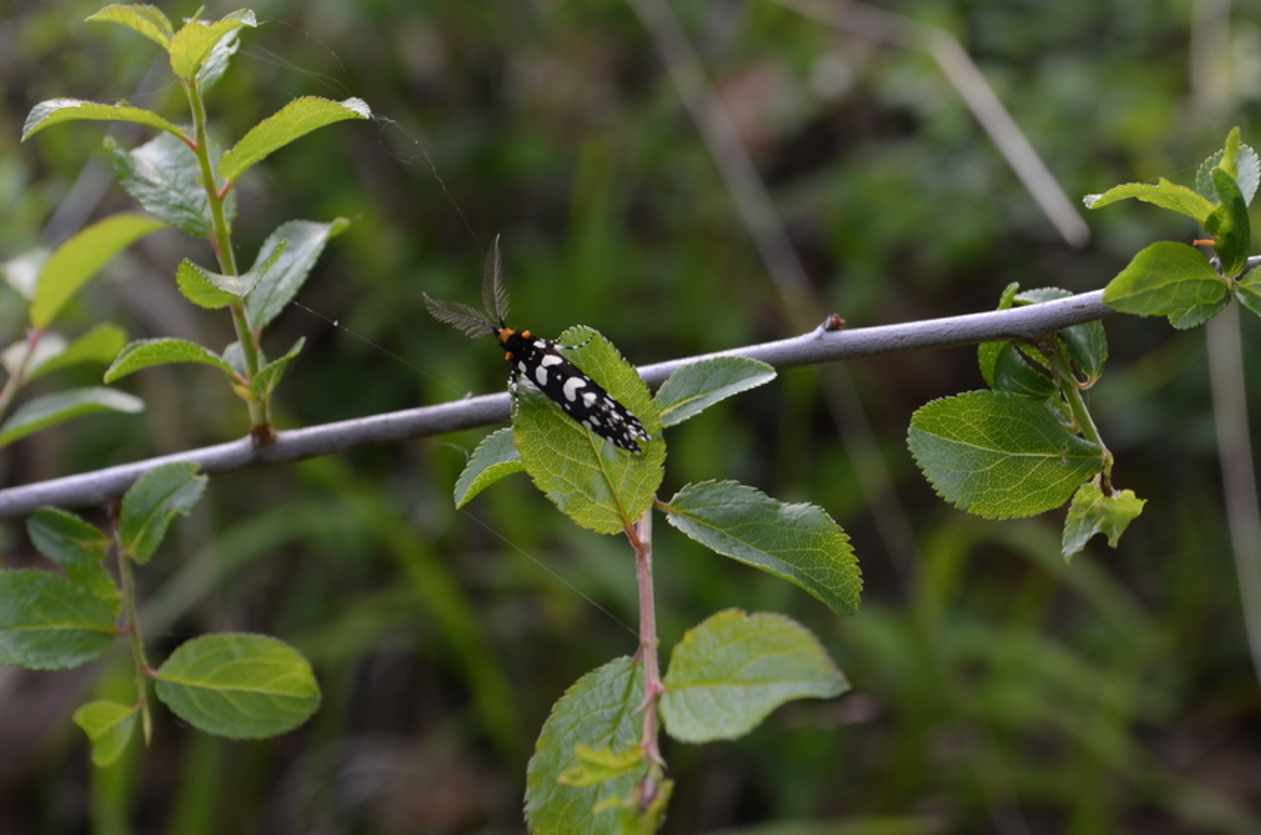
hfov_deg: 21.8
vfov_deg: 14.5
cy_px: 386
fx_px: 3270
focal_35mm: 94
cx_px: 616
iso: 220
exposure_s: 1/60
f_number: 8
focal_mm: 55
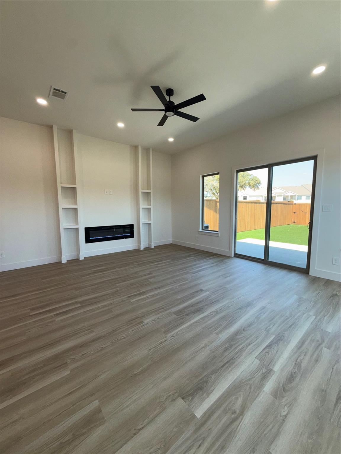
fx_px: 184
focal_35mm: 14
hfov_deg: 85.7
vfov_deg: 102.1
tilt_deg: -4.0
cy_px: 227
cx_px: 170
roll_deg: +0.7
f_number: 2.2
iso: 32
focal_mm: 2.22
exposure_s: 1/122
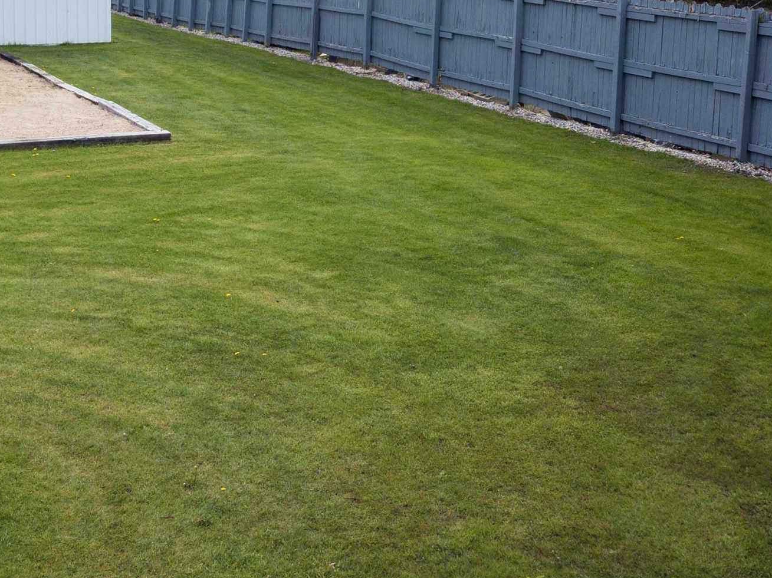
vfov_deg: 23.3
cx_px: 222
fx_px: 1360
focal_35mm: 61
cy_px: 47
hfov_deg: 31.3
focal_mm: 4.73
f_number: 2.2
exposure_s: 1/640
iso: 100
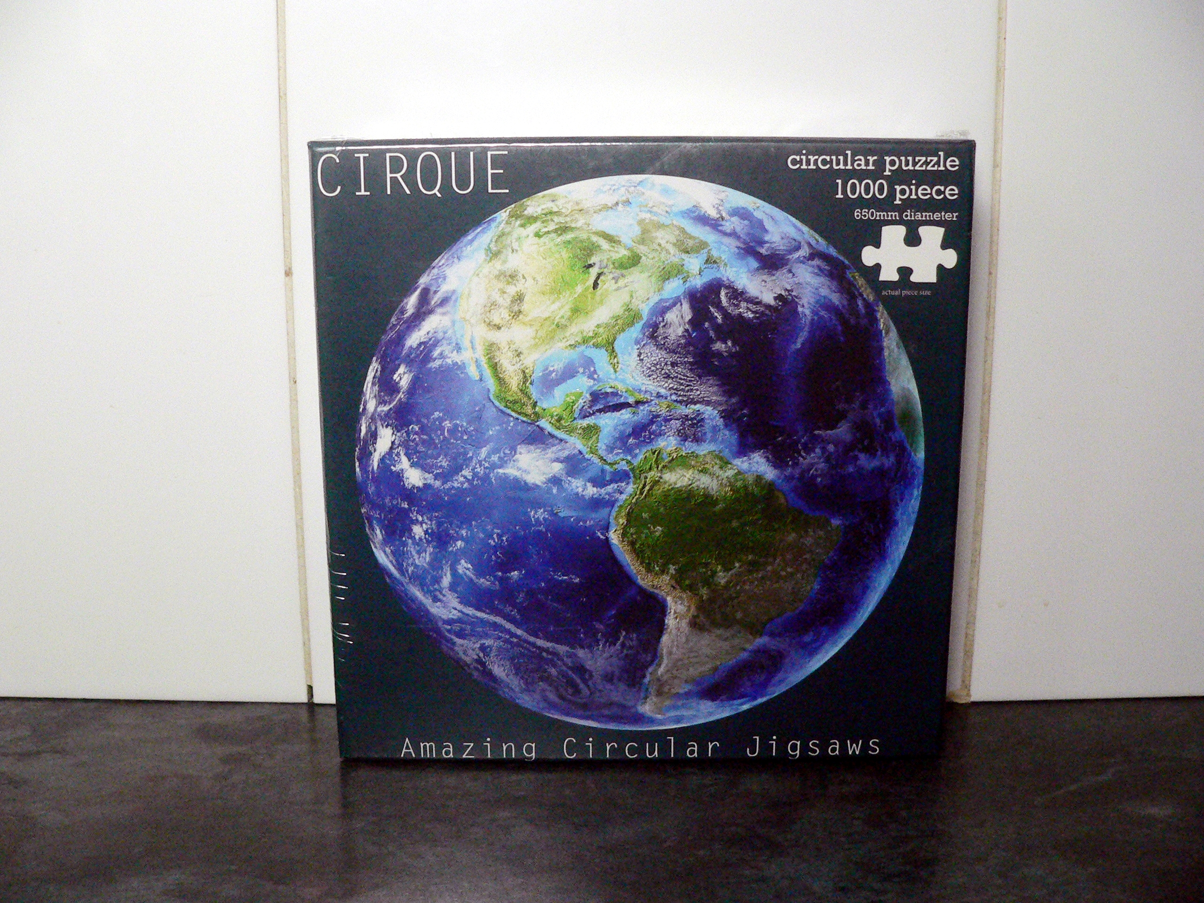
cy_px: 452
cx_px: 602
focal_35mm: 36
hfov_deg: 51.4
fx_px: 1252
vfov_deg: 39.7
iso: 400
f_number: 2.8
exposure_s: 1/80
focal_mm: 6
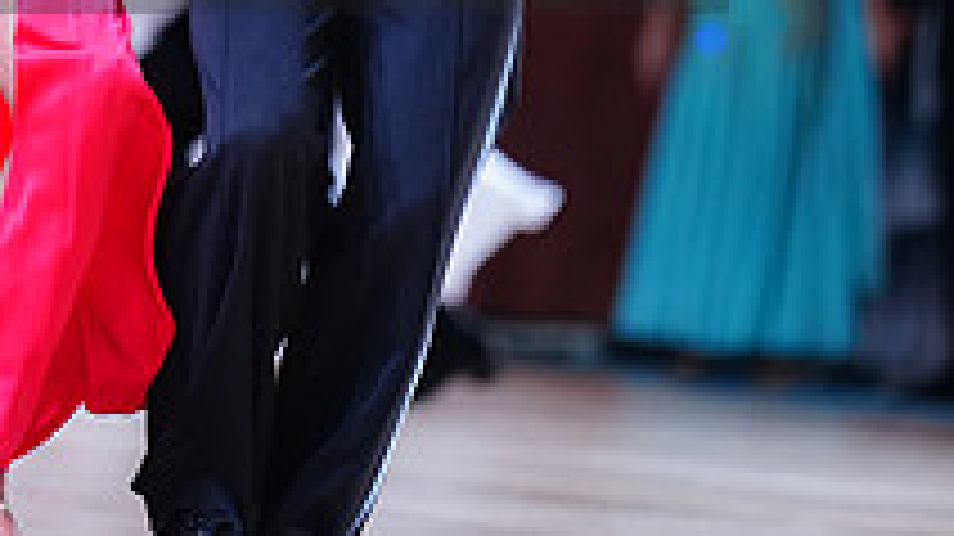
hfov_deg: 4.4
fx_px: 12389
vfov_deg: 2.5
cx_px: 110
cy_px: -135
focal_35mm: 490
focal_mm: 171
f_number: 2.8
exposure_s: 1/640
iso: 1250
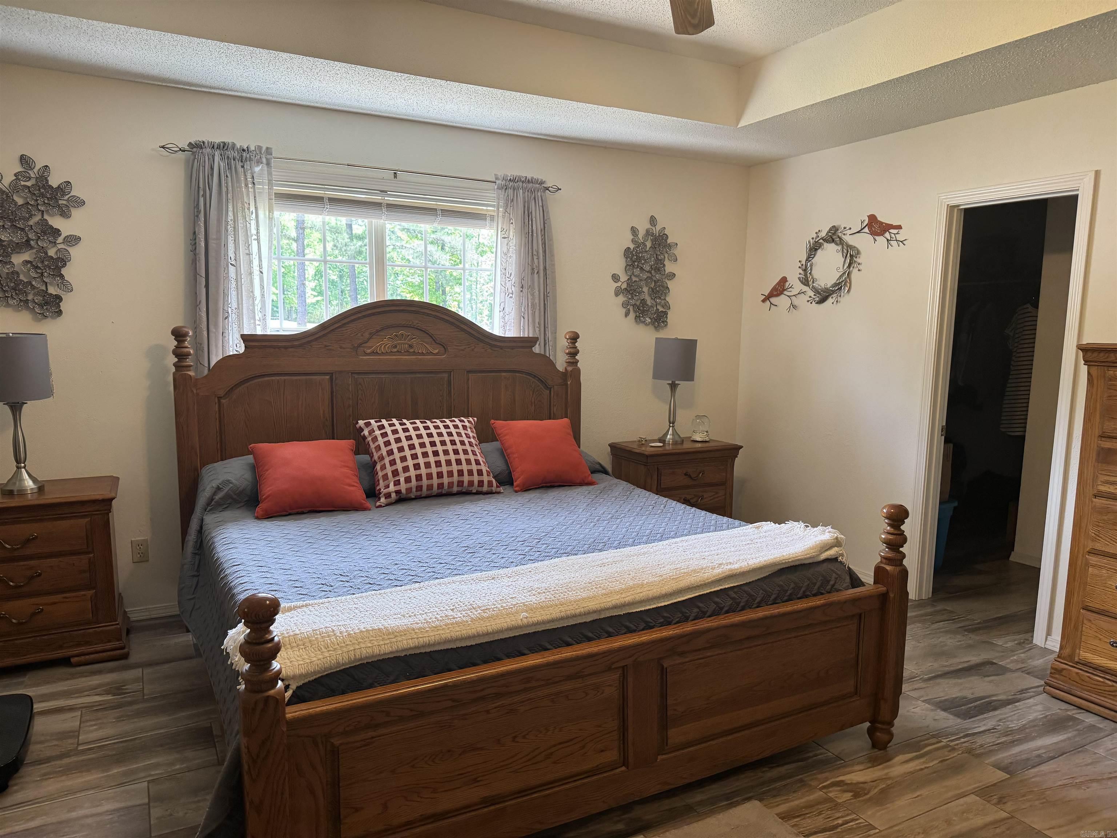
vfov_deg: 56.8
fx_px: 774
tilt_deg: -6.5
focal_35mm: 24
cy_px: 419
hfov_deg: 71.6
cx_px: 558
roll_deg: -1.5
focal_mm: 6.76
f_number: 1.78
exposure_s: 1/120
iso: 200
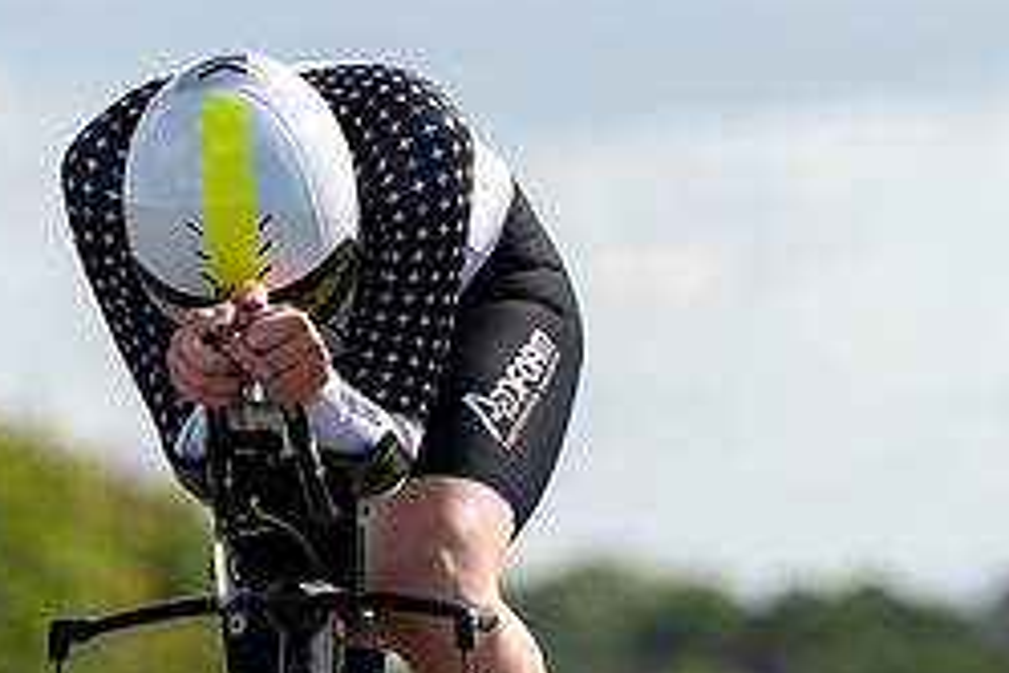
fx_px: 16199
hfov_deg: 3.6
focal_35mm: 578
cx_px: 425
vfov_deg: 2.4
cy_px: 646
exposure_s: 1/1000
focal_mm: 200
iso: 100
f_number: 4
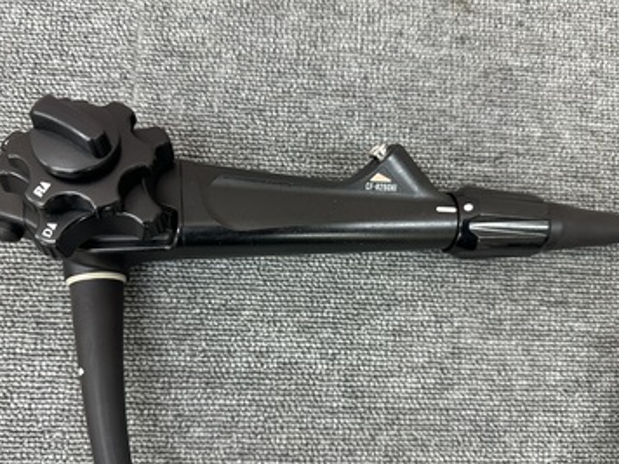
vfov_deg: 51.3
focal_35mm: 27
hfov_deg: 65.3
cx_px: 304
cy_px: 250
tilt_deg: -84.1
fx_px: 483
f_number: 1.78
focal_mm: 6.86
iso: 250
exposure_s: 1/120
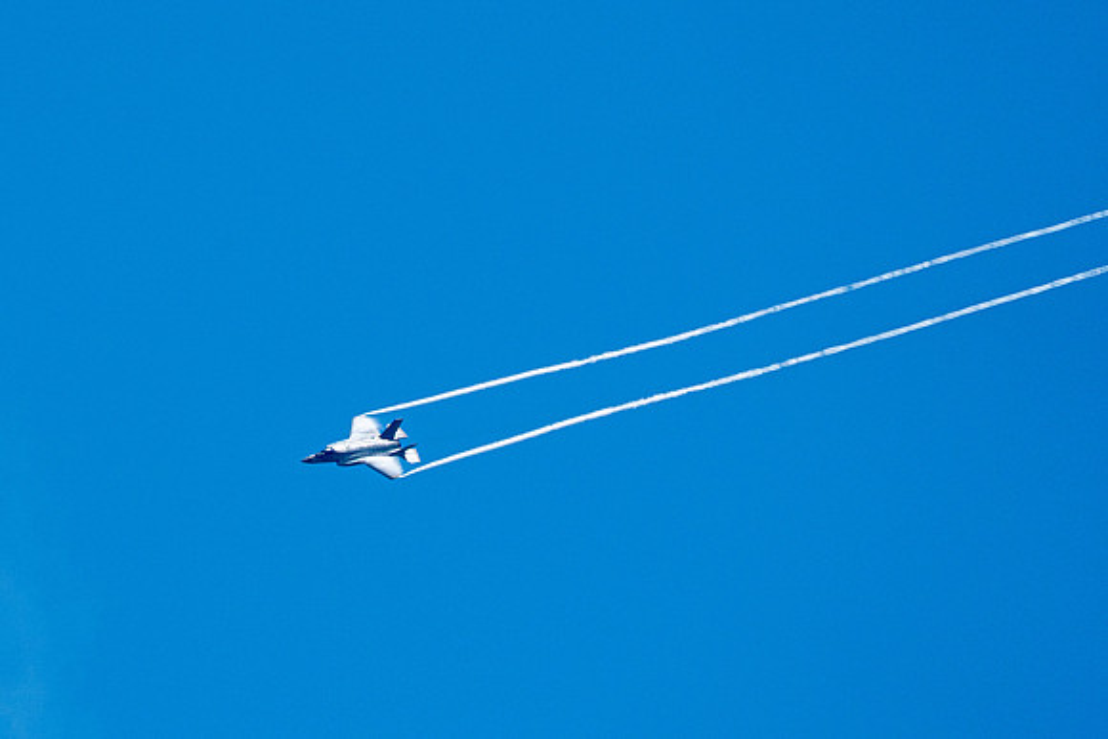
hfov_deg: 2.8
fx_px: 22522
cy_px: 326
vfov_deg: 1.9
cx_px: 198
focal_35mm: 732
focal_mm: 400
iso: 640
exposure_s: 1/1250
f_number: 10
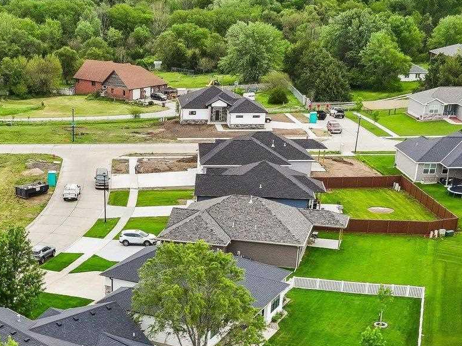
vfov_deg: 21.9
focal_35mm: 63
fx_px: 840
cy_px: 387
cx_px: 107
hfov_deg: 30.2
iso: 400
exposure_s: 1/40
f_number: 5.6
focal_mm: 12.3
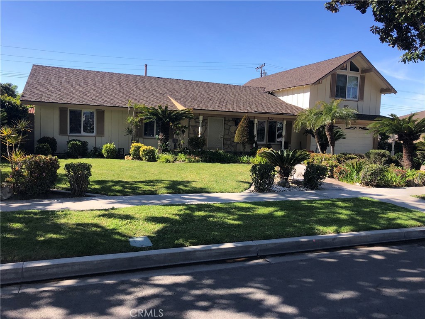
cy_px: 160
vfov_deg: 49.7
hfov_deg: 63.4
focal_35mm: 28
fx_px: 344
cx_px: 212
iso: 20
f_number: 1.8
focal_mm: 3.99
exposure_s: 1/1104
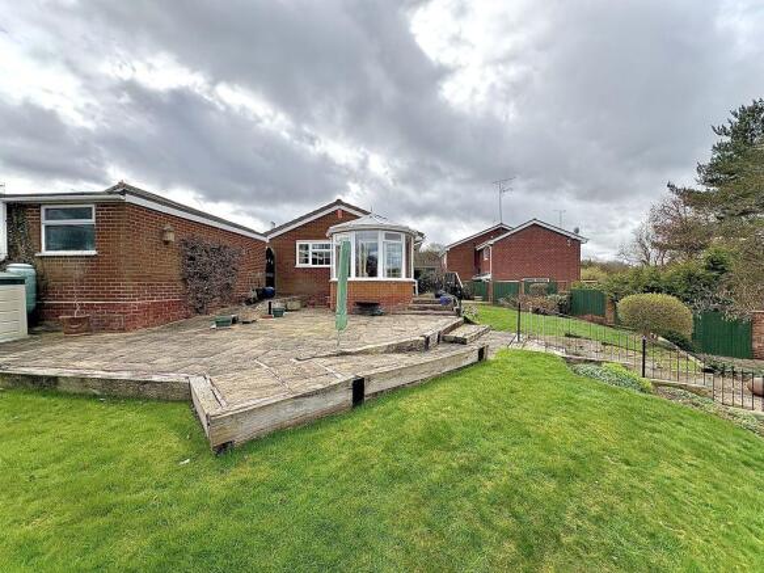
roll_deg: +1.5
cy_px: 286
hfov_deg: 102.1
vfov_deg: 85.7
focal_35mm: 14
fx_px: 309
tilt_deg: +1.1
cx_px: 382
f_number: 2.2
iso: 64
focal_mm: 2.22
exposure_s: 1/1420
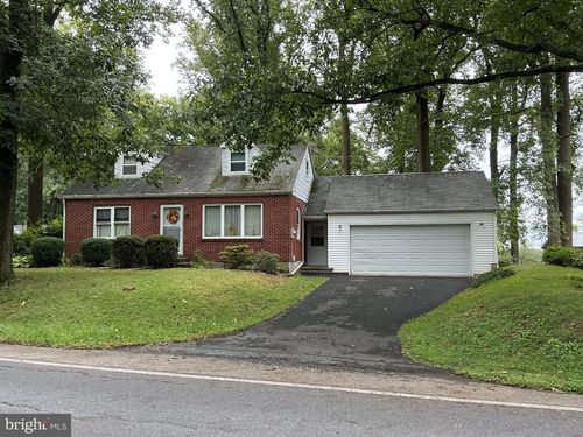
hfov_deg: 61.7
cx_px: 292
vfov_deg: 48.2
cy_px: 218
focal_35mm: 29
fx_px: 488
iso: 25
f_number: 1.8
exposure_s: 1/161
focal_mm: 3
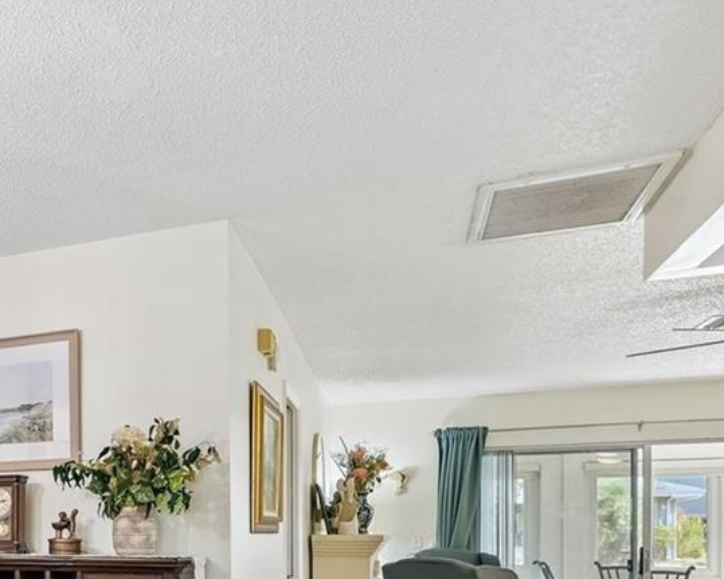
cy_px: 525
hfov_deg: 37.2
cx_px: -118
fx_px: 836
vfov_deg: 35.8
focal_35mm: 39
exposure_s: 1/10
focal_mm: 14
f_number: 8
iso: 400
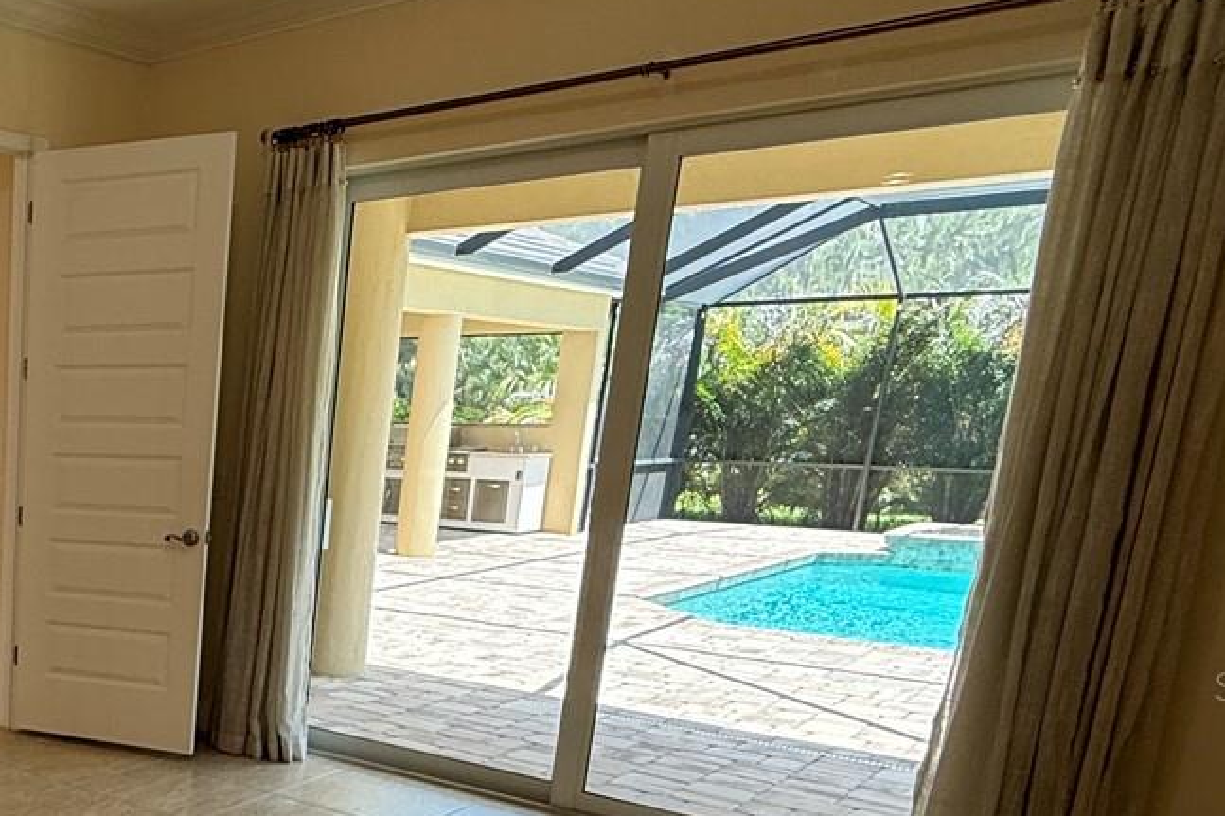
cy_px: 685
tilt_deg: -12.9
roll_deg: +0.0
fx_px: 1225
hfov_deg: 42.1
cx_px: -121
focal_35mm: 36
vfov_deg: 35.3
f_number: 2.2
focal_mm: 2.22
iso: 125
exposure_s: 1/120
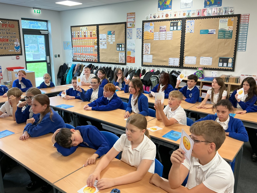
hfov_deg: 61.7
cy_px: 96
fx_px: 215
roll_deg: -0.2
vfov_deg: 48.2
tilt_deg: -14.7
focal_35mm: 29
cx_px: 128
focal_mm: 3
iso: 100
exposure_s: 1/60
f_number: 1.8
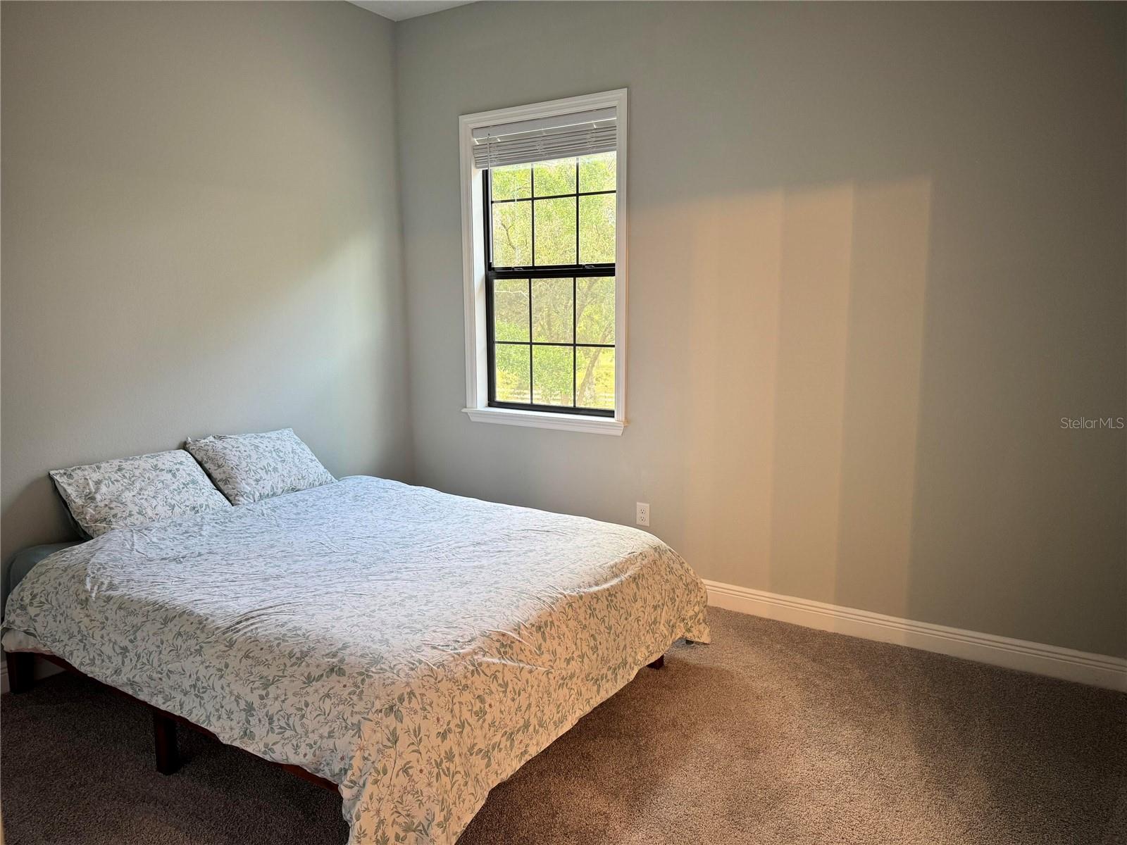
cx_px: 564
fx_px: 781
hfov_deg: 71.6
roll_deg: +0.6
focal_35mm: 24
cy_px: 422
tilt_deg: -9.2
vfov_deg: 56.8
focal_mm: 6.76
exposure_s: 1/60
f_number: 1.78
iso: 125
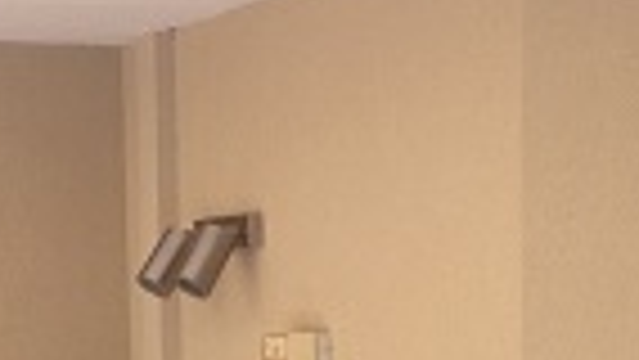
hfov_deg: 12.5
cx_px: 360
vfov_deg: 6.7
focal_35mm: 172
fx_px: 2915
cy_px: 878
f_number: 2.4
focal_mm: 4.28
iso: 64
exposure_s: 1/232
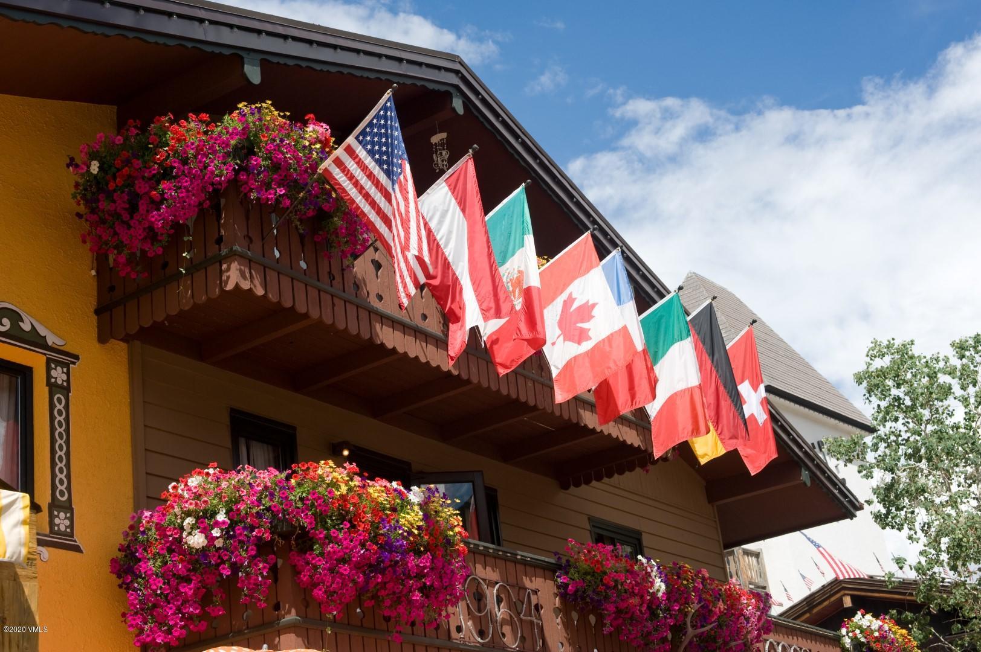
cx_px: 490
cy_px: 326
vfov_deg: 24.6
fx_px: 1498
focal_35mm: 55
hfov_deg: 36.3
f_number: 10
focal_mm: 55
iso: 200
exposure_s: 1/400
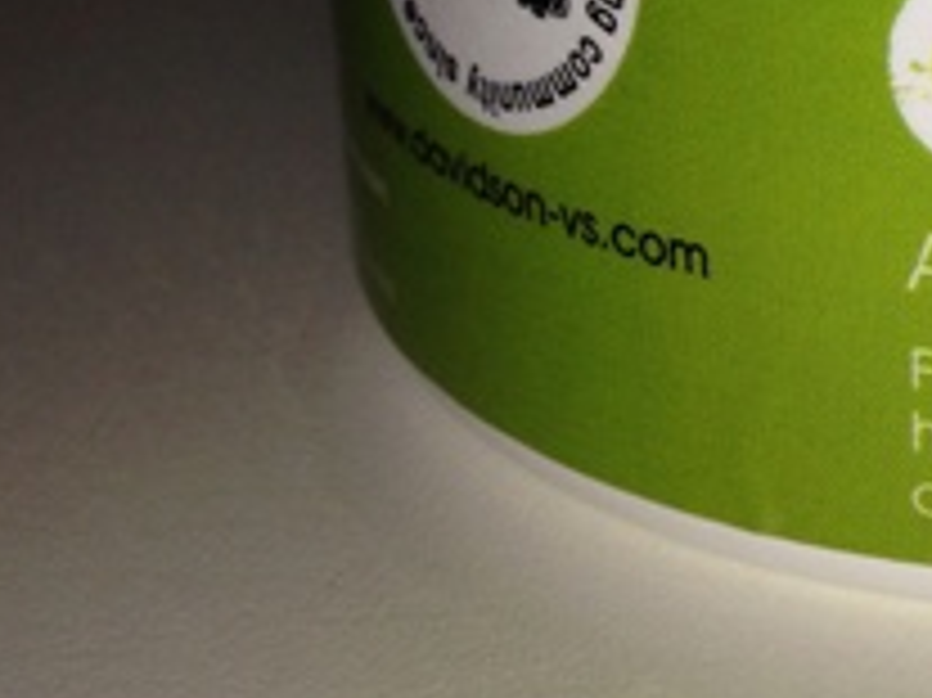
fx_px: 2745
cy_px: -153
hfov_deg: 18.3
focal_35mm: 102
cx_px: 1099
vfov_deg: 14.0
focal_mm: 4.12
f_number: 2.4
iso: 50
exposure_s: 1/415
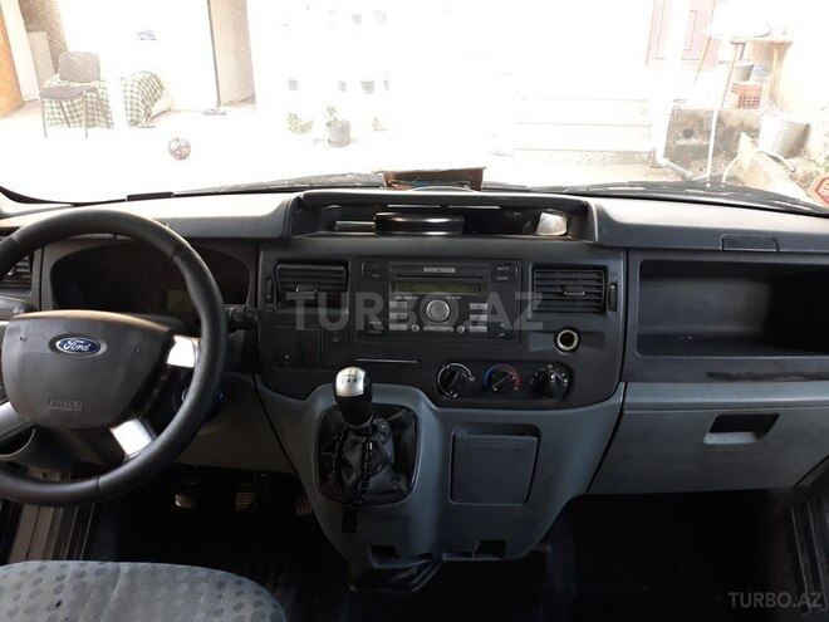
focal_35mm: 27
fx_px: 647
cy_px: 311
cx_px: 414
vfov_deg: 51.4
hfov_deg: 65.3
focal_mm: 3.71
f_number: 1.7
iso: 125
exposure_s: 1/50
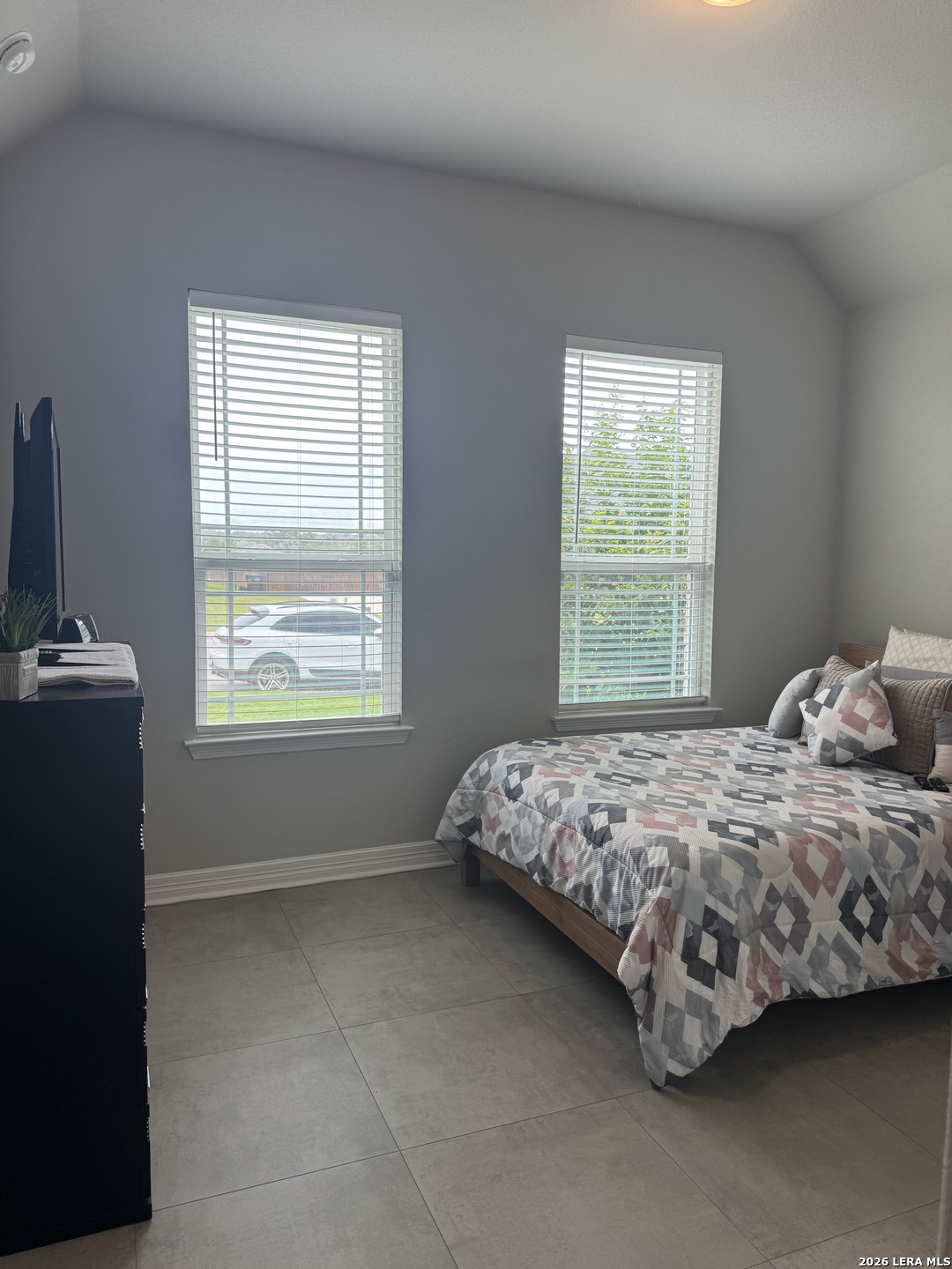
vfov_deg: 71.6
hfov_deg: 56.8
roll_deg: +0.1
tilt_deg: -5.5
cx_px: 476
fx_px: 880
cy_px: 634
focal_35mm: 24
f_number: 1.78
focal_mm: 6.76
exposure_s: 1/176
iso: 64
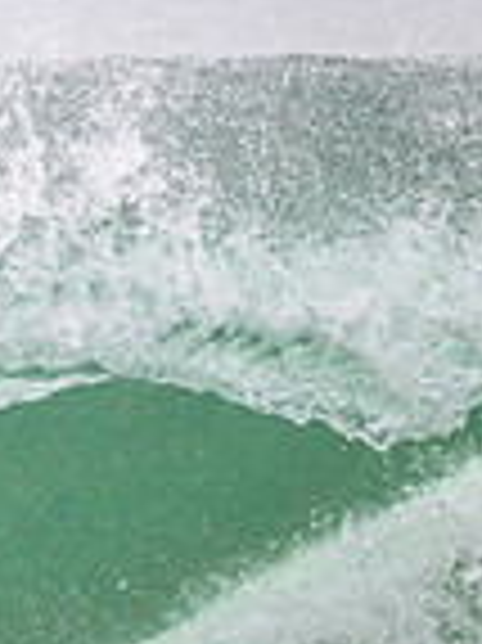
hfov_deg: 0.5
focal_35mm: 3131
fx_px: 58216
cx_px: -653
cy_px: 385
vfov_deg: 0.6
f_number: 11
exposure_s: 1/2000
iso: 1600
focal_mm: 800
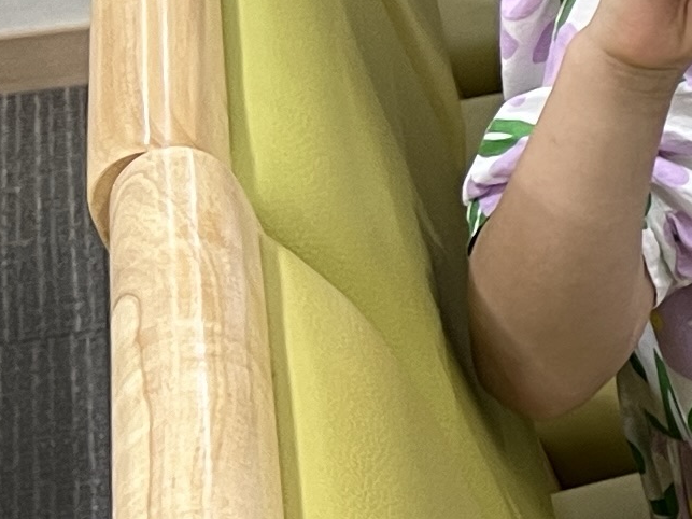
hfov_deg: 10.0
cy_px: 134
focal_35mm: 163
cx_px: 1846
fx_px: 3258
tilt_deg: -26.0
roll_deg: -2.2
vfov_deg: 9.1
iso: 100
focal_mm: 5.7
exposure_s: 1/60
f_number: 1.5
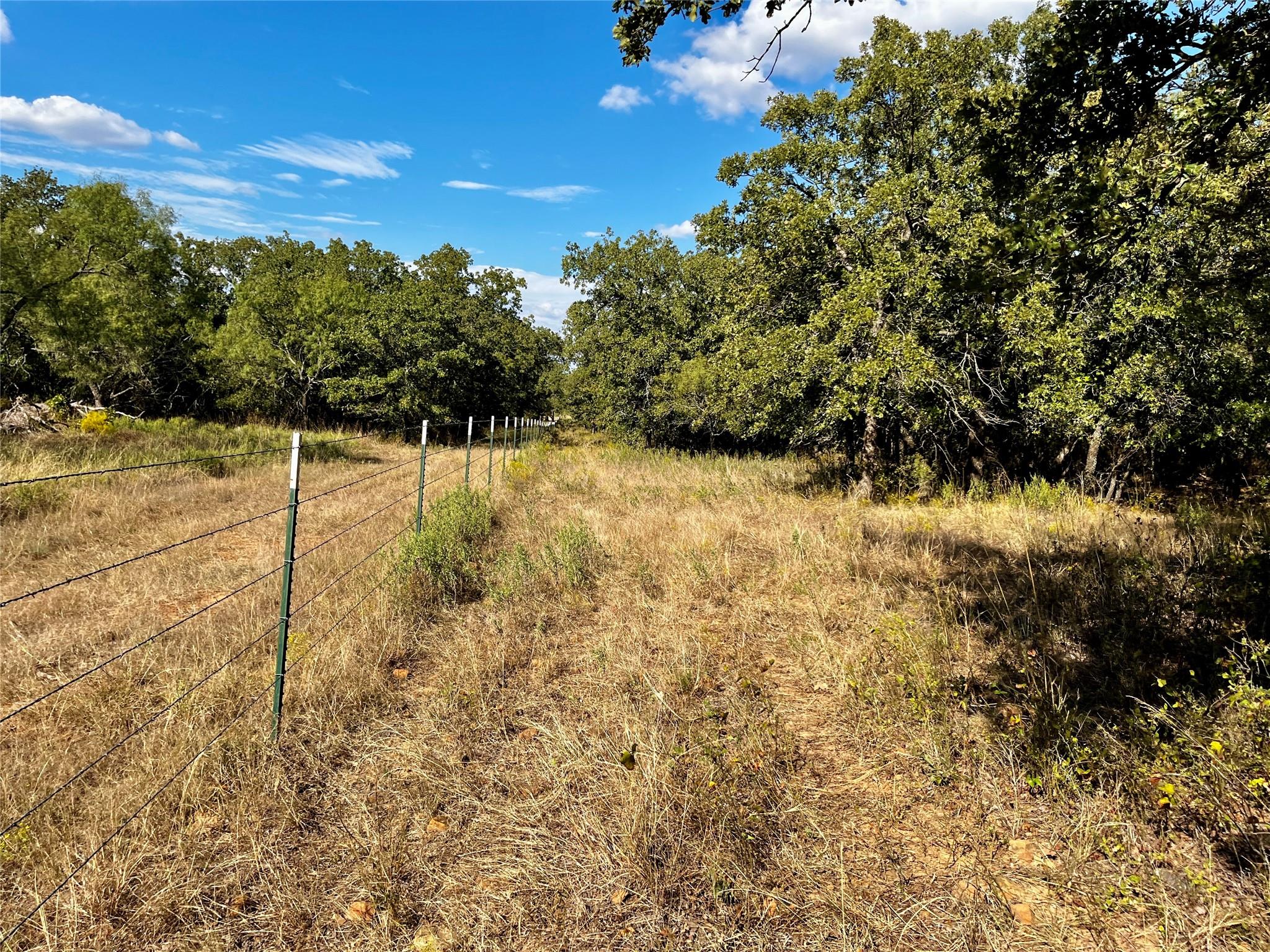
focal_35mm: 26
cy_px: 476
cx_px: 635
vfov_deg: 53.1
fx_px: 954
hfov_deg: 67.3
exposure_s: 1/2825
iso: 50
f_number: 1.6
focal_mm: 5.1
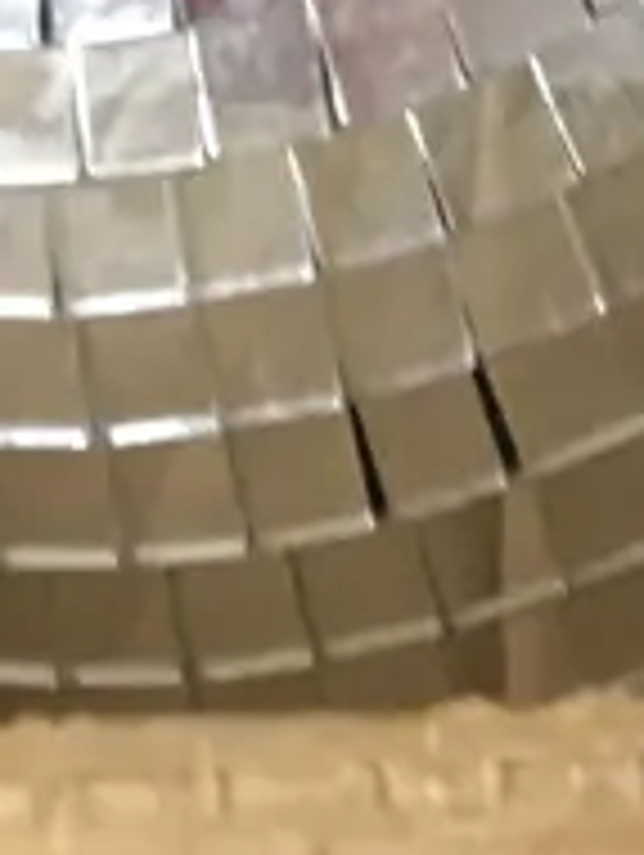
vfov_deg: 10.9
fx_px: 3861
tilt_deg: -50.0
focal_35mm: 156
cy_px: -1116
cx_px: 658
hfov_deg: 9.5
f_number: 2.2
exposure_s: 1/10
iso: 80
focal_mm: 4.15
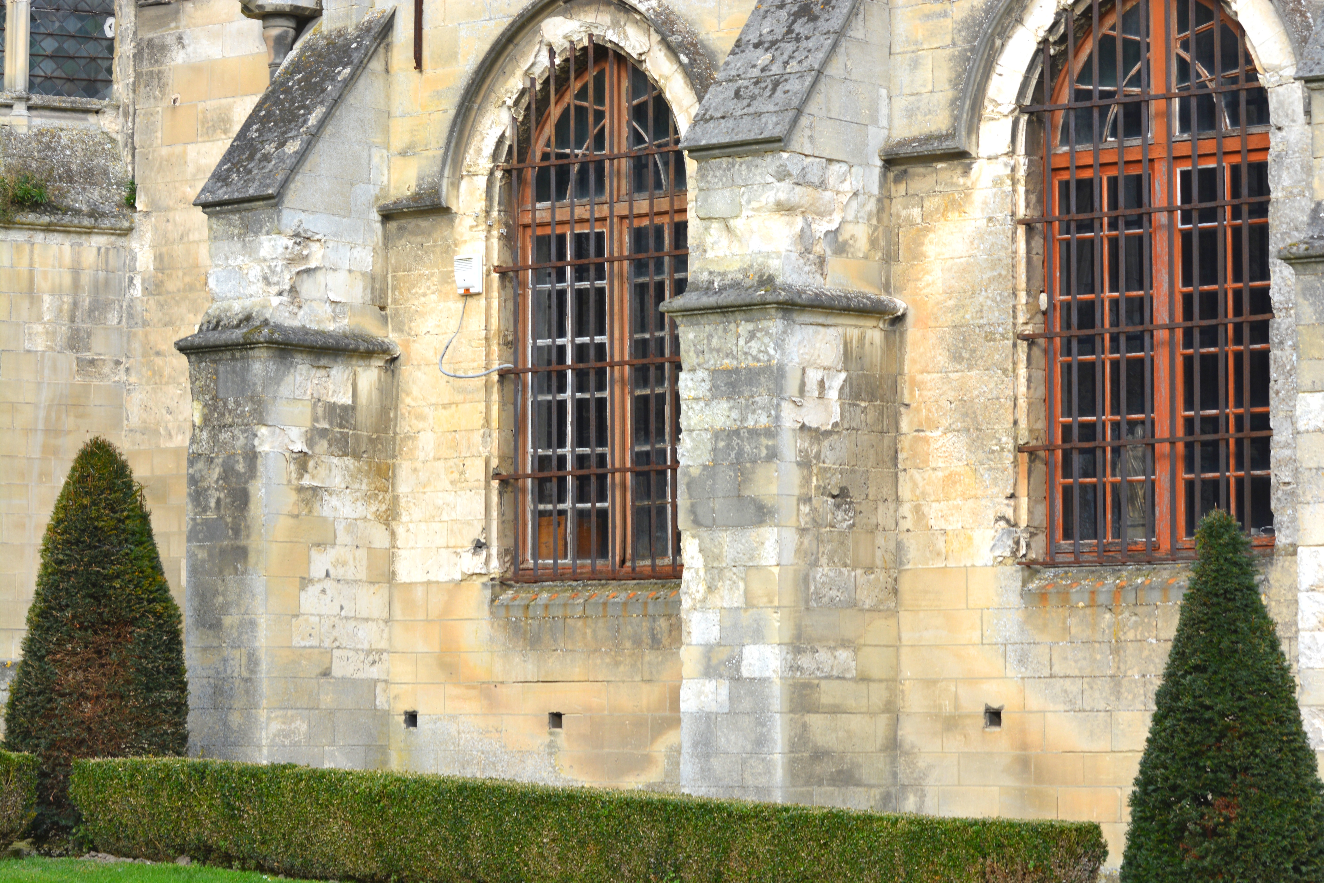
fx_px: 3861
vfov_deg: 13.0
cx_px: 662
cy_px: 442
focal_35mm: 105
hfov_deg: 19.5
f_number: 8
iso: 220
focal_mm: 70
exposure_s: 1/125
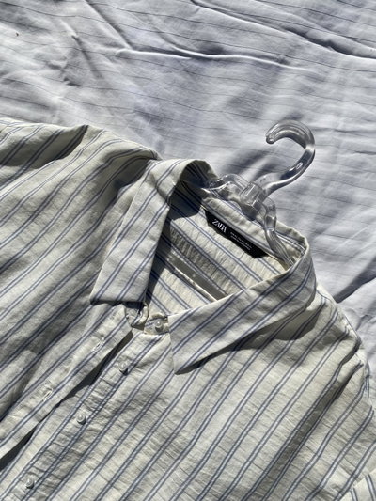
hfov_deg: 53.1
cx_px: 188
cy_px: 250
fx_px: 376
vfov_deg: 67.3
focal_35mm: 26
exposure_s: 1/11494
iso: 40
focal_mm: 4.25
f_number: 1.8
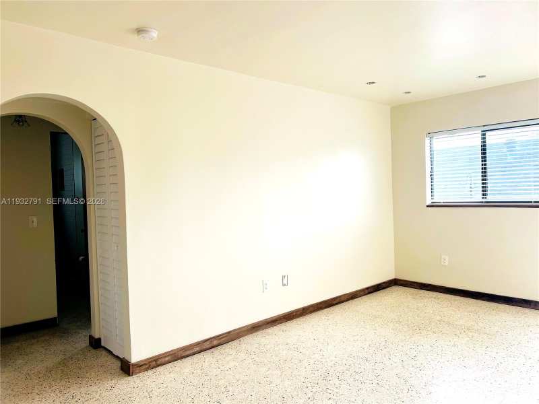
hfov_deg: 67.3
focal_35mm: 26
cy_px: 202
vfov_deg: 53.1
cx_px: 270
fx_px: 405
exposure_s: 1/549
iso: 50
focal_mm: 5.7
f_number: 1.5
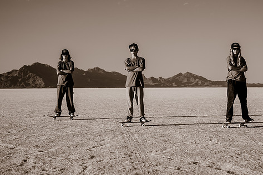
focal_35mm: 70
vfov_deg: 19.4
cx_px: 152
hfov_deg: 28.8
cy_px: 68
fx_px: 511
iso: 200
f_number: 4
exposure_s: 1/2500
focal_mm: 50
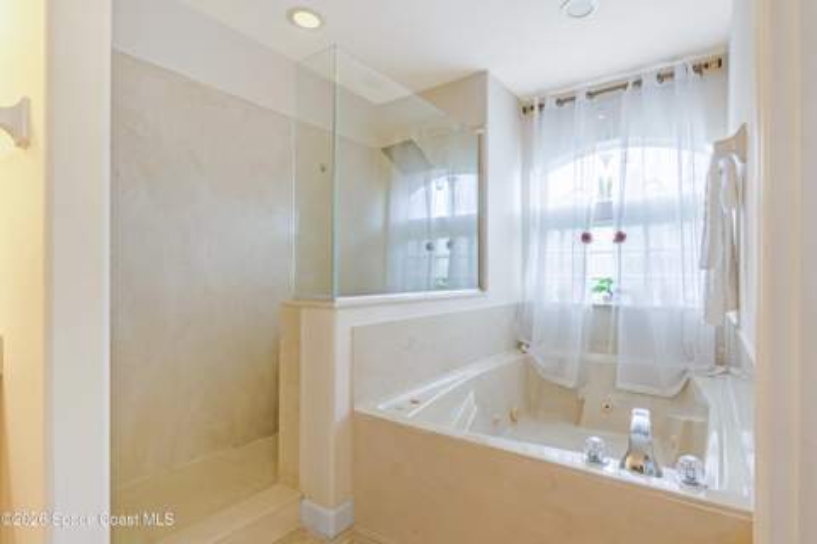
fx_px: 374
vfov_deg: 72.1
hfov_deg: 95.0
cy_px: 272
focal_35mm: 16
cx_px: 408
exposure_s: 1/400
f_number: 9
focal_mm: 11
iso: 250
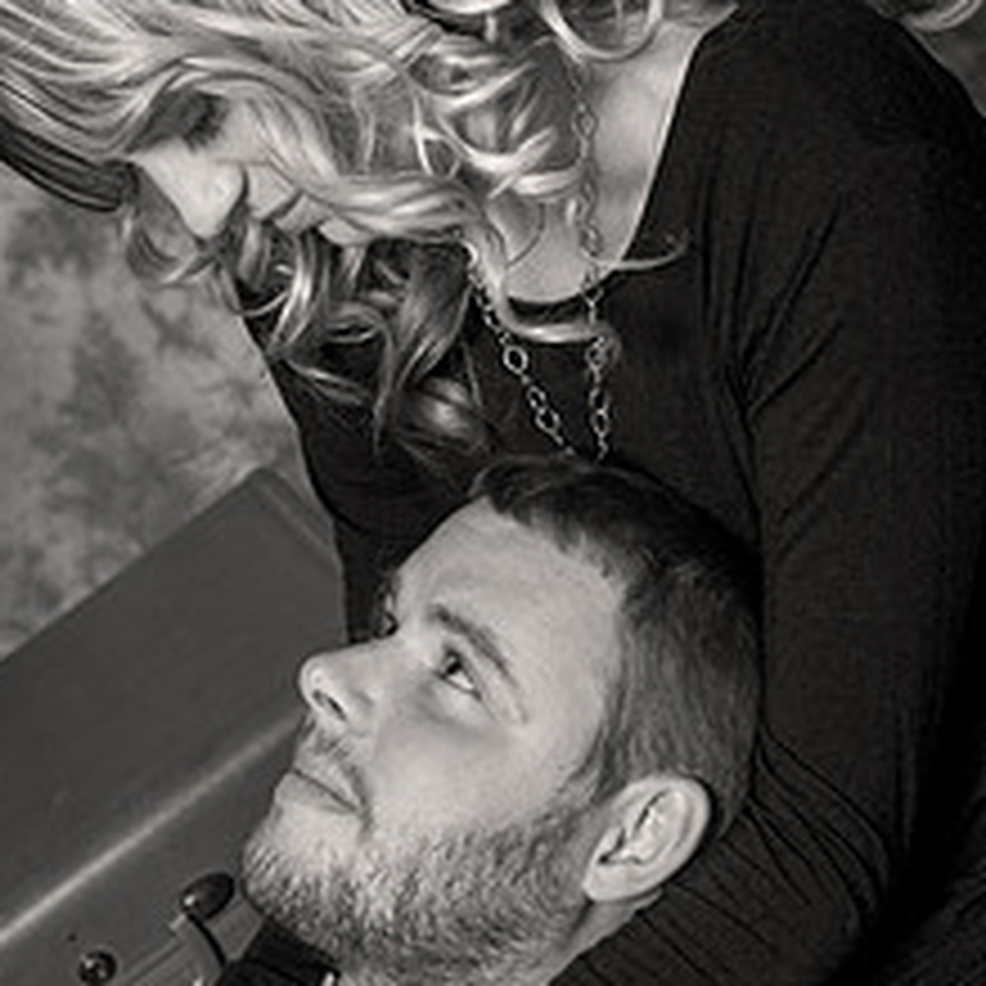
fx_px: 1966
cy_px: 513
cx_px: 432
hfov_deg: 28.1
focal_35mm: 61
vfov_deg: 28.2
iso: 100
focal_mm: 35
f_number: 3.5
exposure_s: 1/160
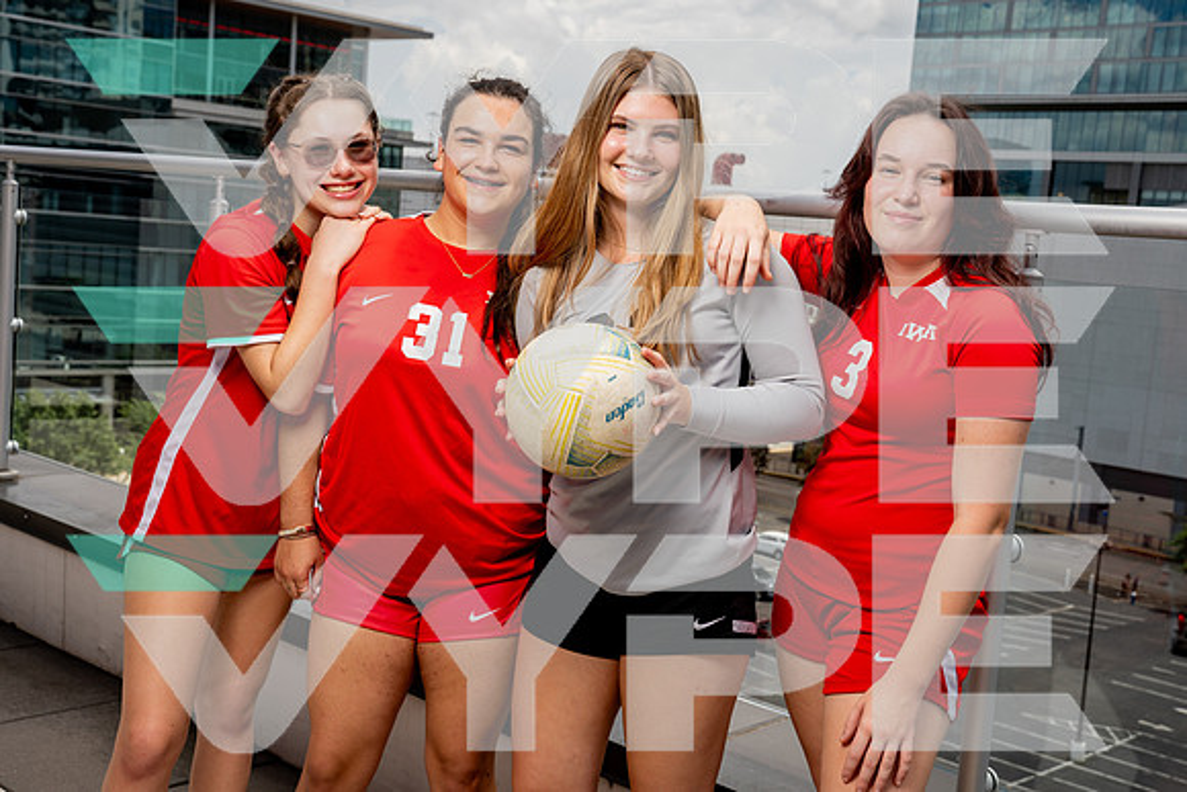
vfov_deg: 29.5
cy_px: 396
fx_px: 1506
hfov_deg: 43.0
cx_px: 594
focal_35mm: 46
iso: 100
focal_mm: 42
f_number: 7.1
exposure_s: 1/500
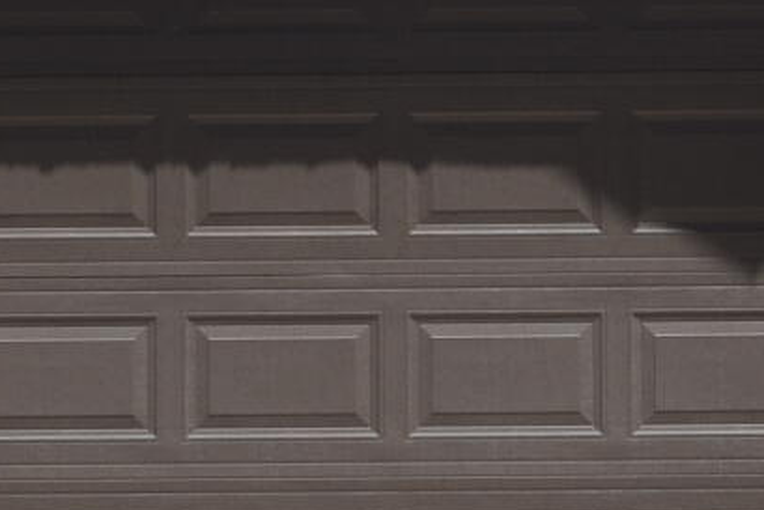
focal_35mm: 264
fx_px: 5604
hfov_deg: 7.8
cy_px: -93
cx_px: 689
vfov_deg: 5.2
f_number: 8
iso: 140
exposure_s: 1/500
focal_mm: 24
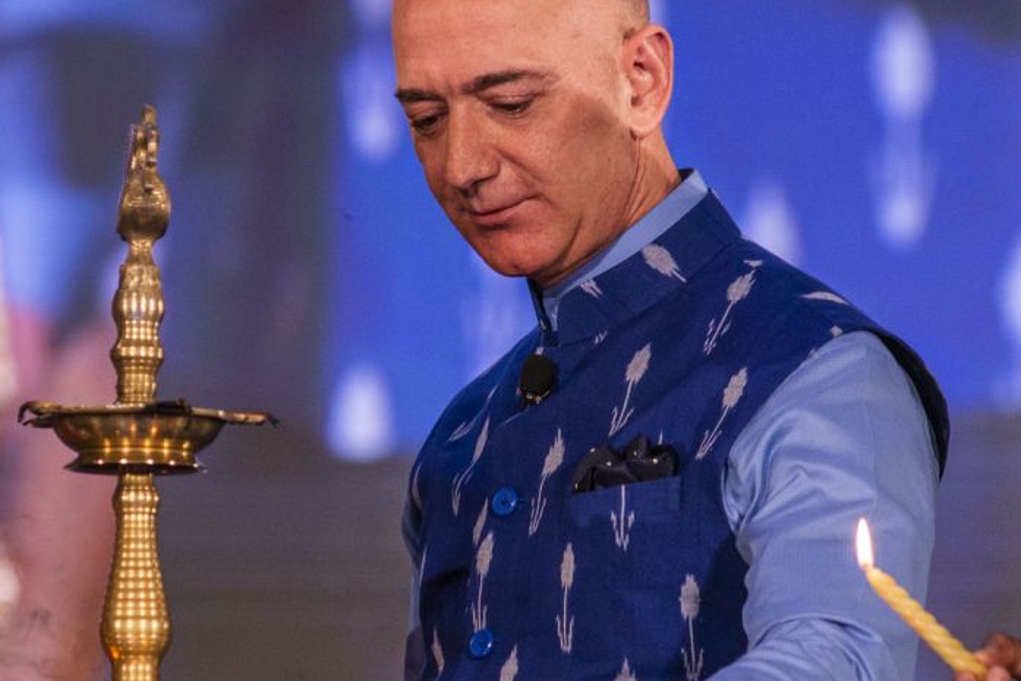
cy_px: 470
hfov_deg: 4.2
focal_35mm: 488
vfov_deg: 2.8
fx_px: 13842
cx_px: 480
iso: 640
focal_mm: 170
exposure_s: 1/250
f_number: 4.5
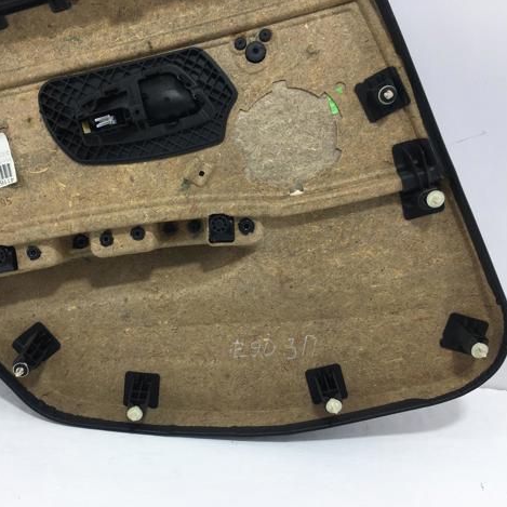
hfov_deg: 47.0
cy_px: 257
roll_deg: -5.3
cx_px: 203
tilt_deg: -25.9
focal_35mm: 35
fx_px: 580
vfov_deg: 47.2
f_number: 2.2
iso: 25
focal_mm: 4.15
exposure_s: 1/201
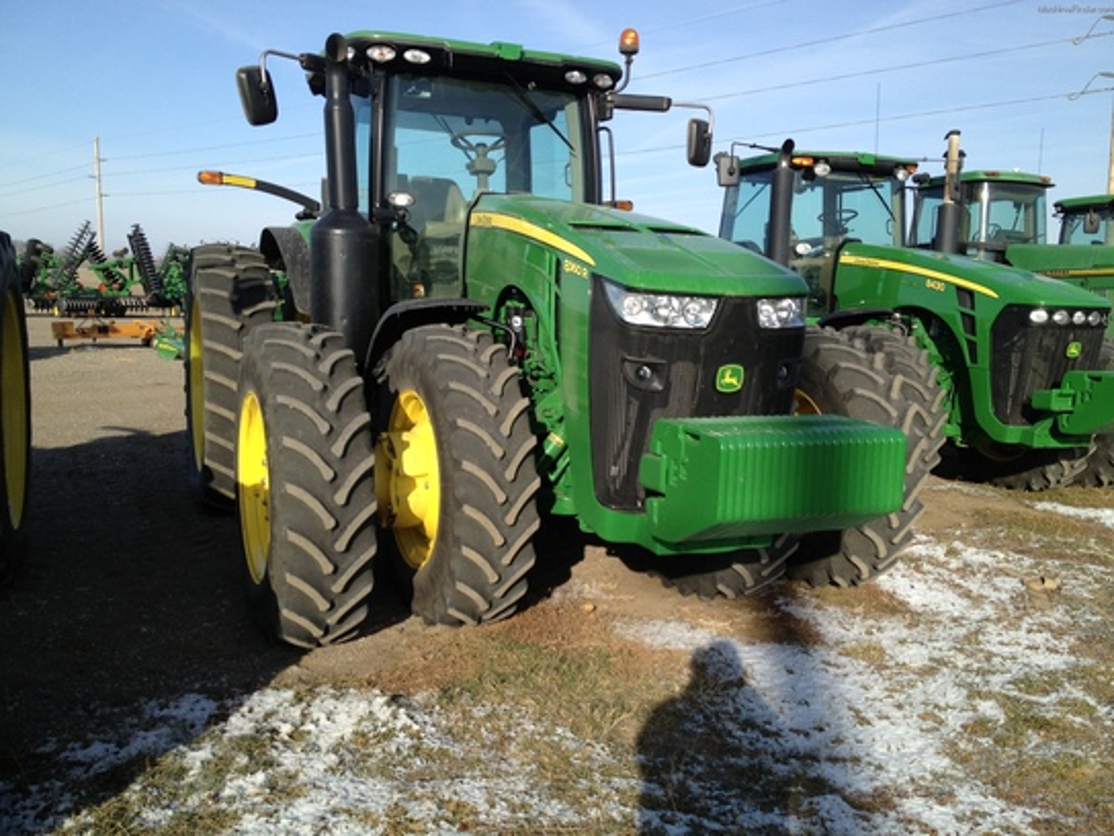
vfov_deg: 40.7
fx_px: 1126
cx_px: 557
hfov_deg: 52.6
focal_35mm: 35
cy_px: 418
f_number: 2.4
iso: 50
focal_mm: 4.28
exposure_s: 1/1314
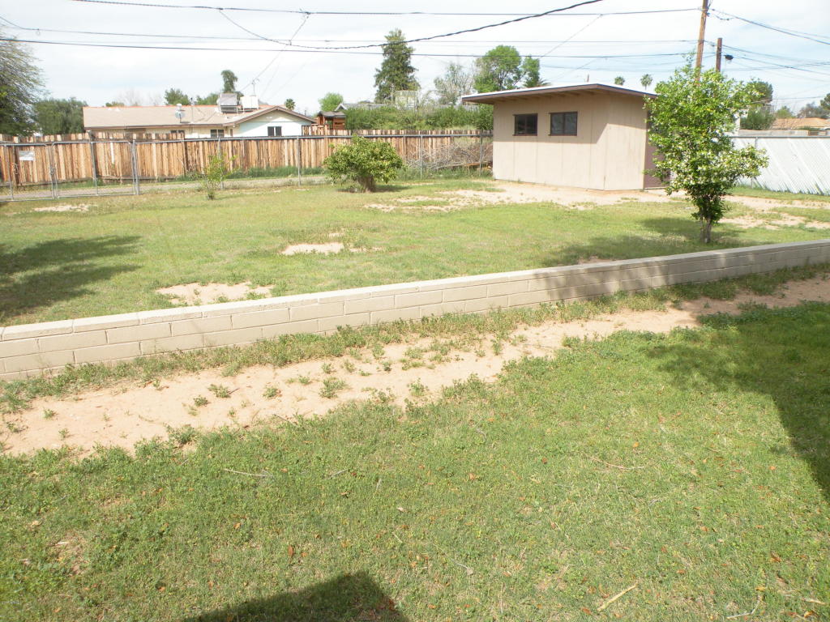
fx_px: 647
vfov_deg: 51.4
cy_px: 311
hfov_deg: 65.3
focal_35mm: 27
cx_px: 415
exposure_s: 1/204
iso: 64
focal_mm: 4.7
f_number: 5.6
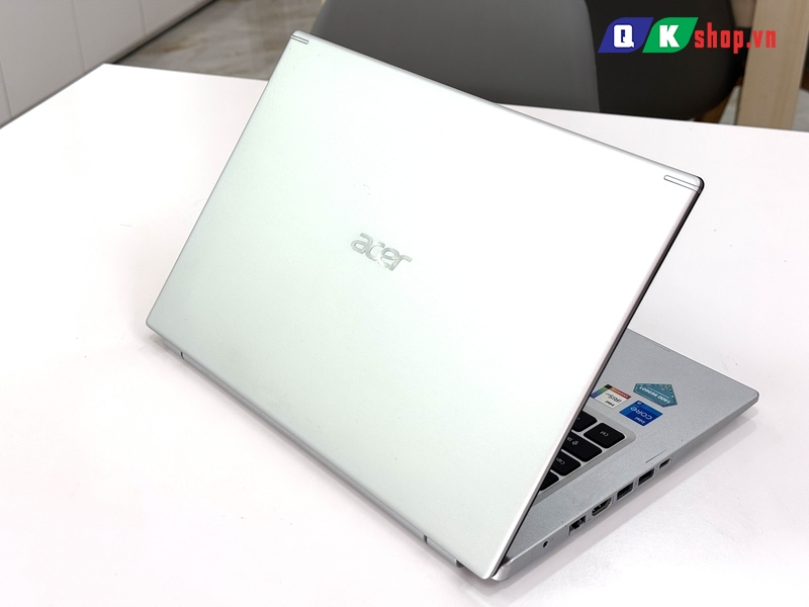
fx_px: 1122
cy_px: 304
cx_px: 404
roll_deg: +2.2
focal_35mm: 48
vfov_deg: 30.3
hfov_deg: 39.7
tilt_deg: -31.6
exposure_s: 1/271
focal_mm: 6.76
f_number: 1.78
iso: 64
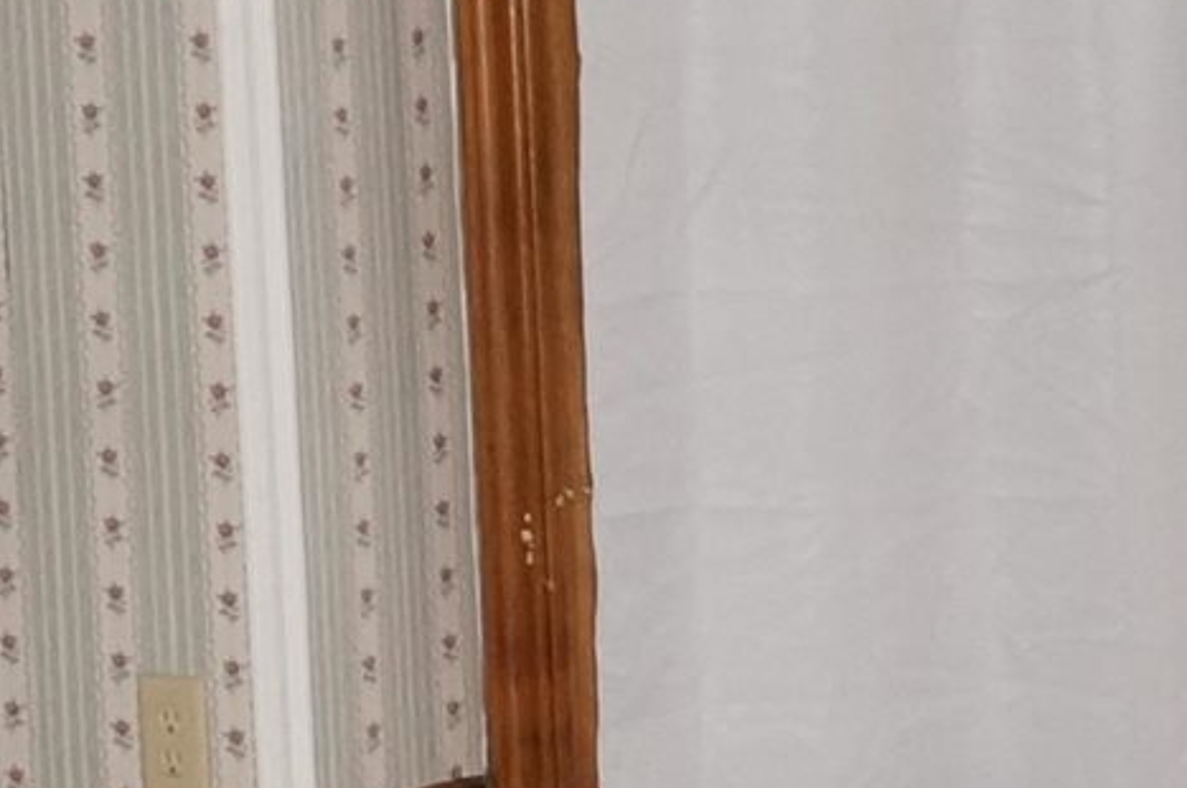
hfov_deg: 13.0
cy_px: 403
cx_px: 442
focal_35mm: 158
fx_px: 5202
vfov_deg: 8.7
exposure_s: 1/60
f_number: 4
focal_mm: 16
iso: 800
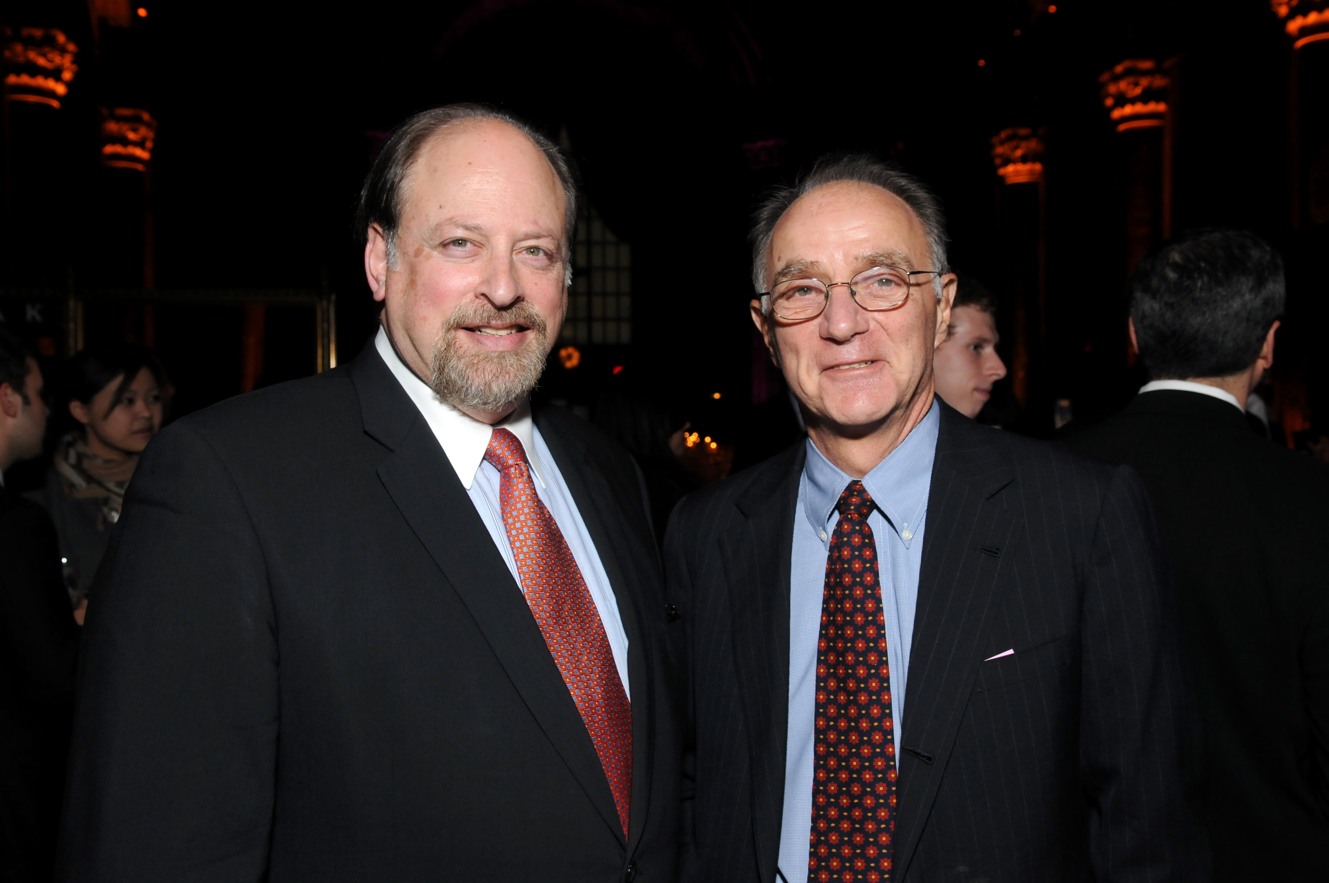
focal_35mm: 36
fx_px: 1327
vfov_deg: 36.8
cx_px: 664
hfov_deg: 53.2
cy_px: 442
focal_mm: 24
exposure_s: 1/60
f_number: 5
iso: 800
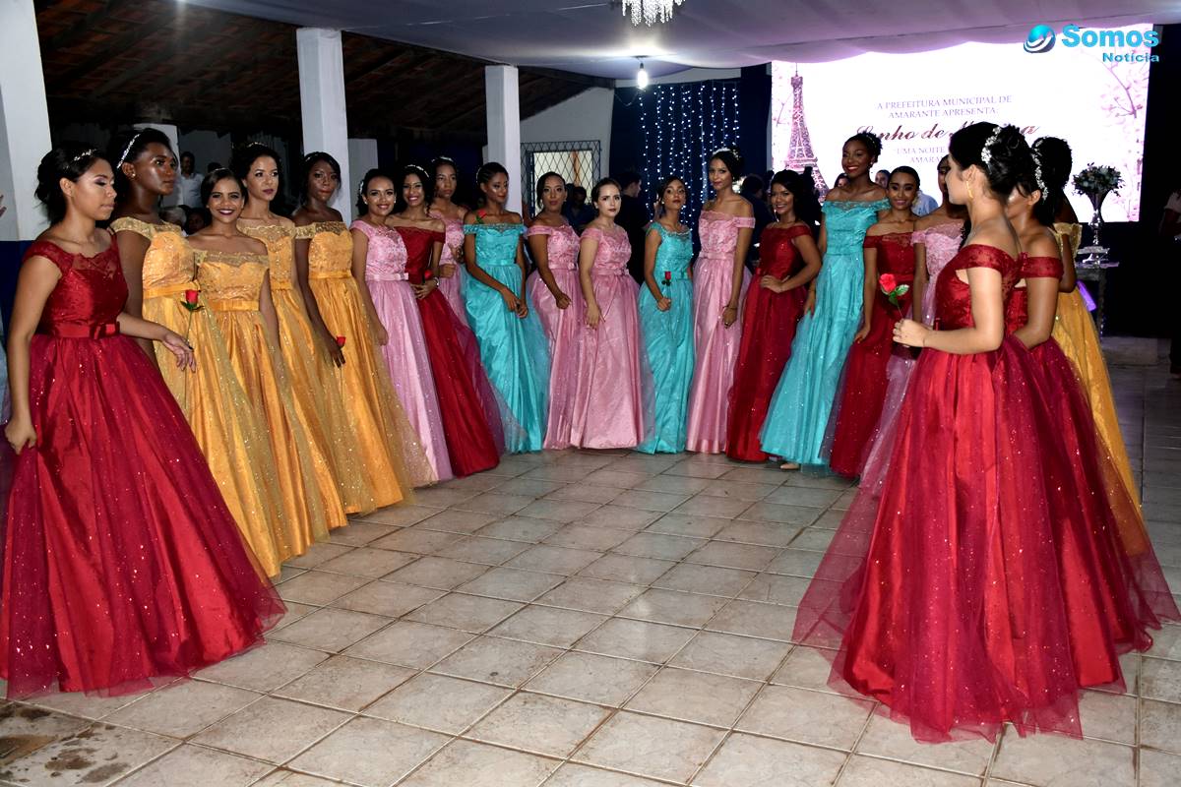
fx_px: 1132
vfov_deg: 38.4
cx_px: 590
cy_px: 394
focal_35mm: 34
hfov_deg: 55.1
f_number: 3.8
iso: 1250
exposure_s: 1/100
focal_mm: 23
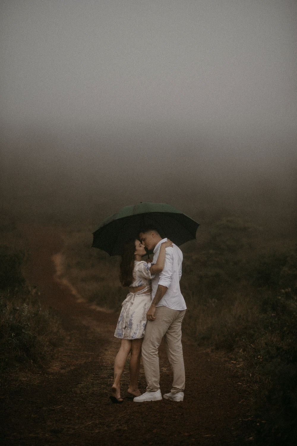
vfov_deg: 23.9
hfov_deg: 16.1
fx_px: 1052
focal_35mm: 85
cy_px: 223
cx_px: 148
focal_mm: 85
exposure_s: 1/320
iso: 125
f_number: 2.5
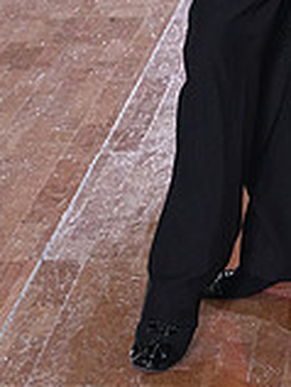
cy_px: -169
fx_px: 2761
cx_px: 380
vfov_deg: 7.9
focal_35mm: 247
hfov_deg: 6.0
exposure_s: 1/320
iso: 5000
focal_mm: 70
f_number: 7.1
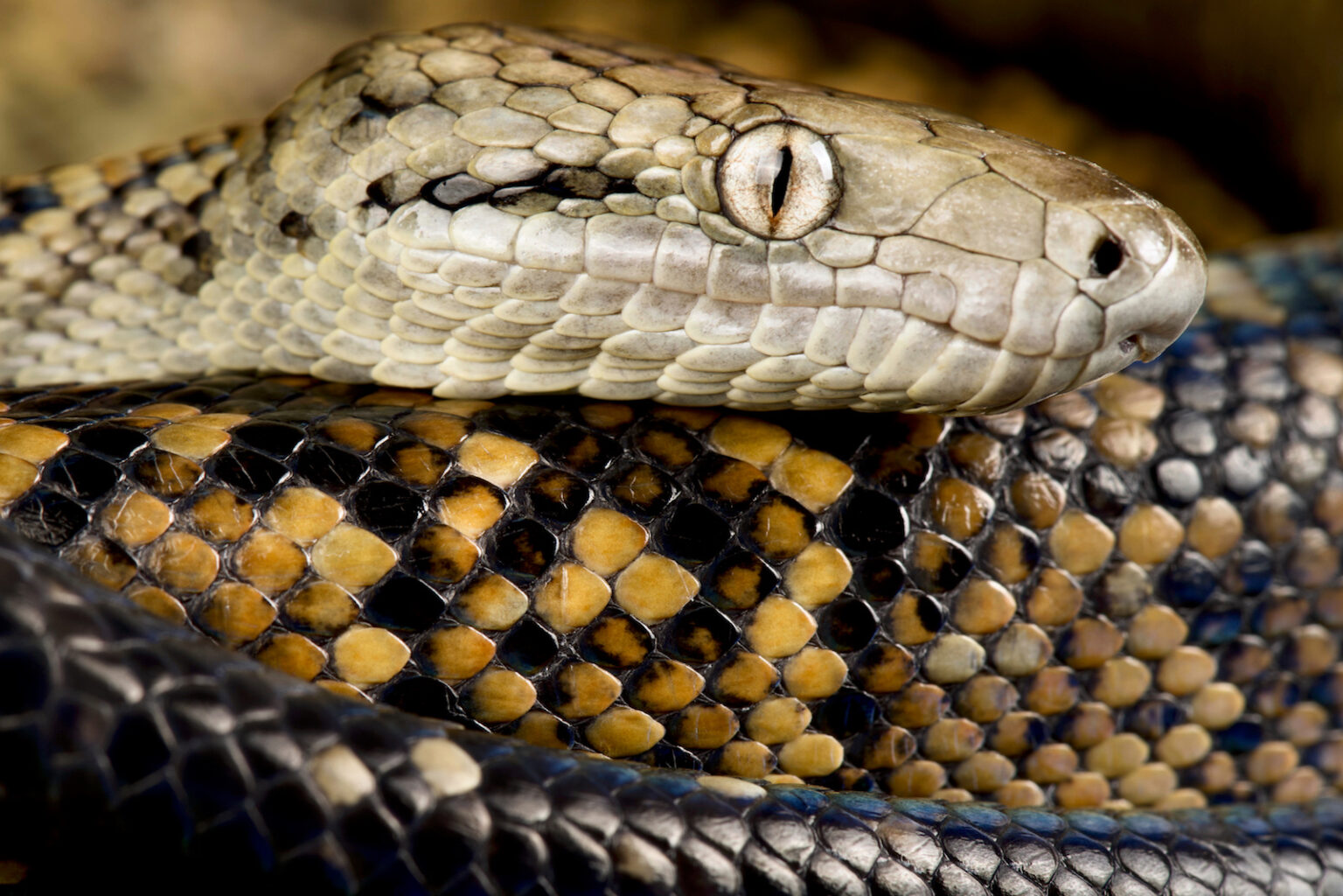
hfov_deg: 19.5
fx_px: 3917
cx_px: 672
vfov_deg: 13.0
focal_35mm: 105
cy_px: 448
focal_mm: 105
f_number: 16
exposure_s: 1/200
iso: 160
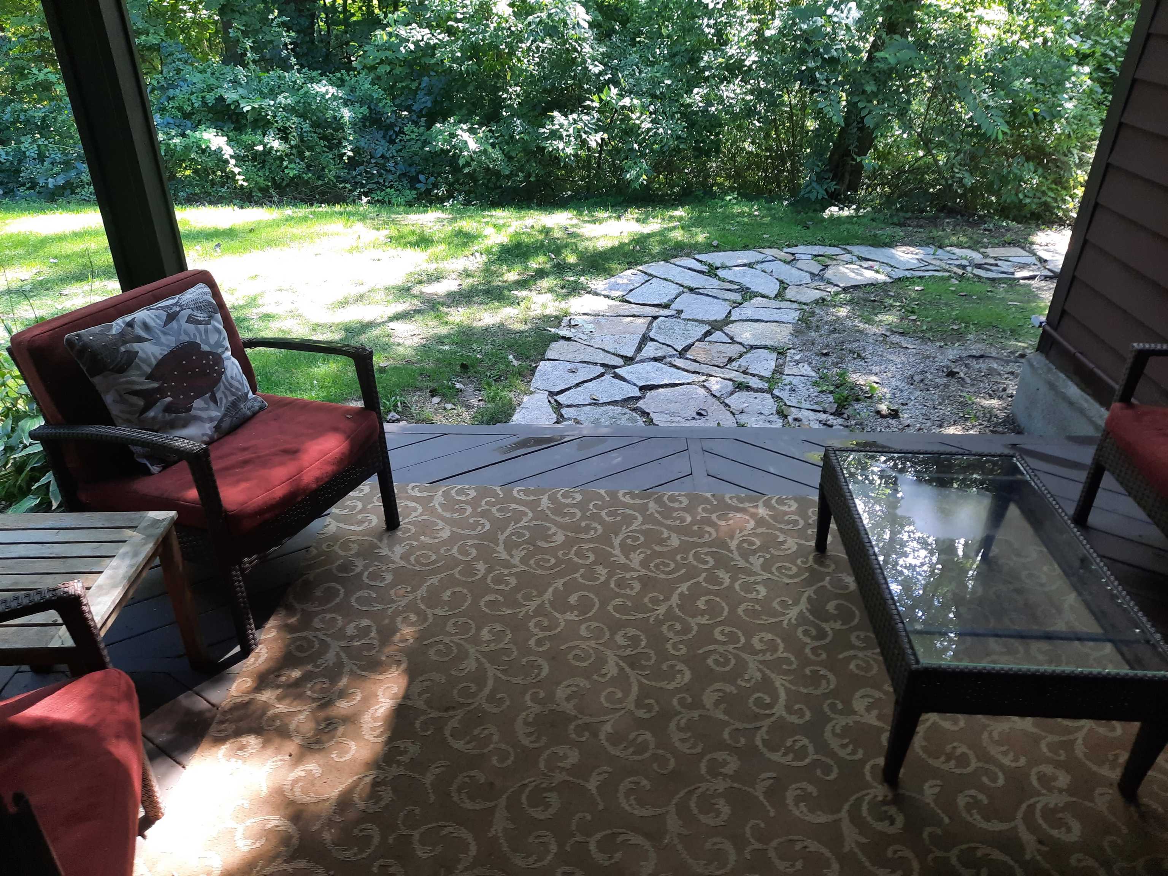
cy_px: 438
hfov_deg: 69.4
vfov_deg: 54.9
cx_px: 584
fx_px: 844
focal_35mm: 25
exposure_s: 1/60
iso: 64
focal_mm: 4.6
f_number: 2
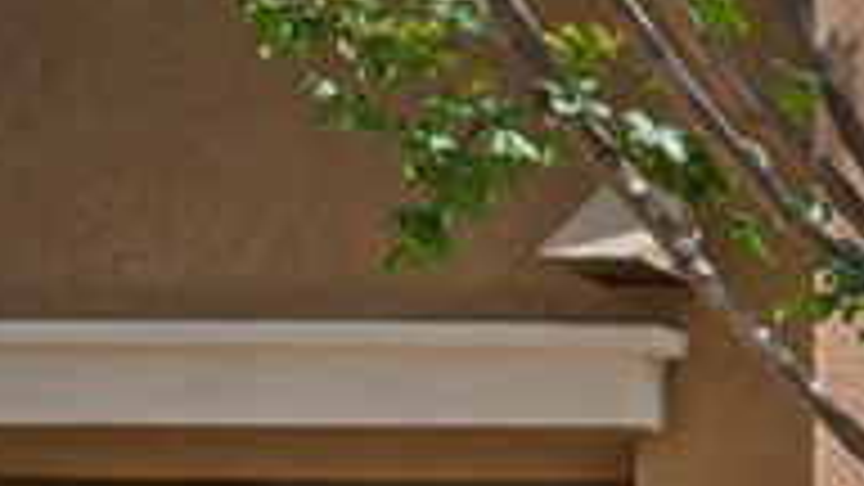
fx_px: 1787
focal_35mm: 78
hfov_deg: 14.1
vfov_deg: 13.5
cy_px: 943
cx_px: 2200
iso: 500
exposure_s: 1/50
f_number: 18
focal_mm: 14
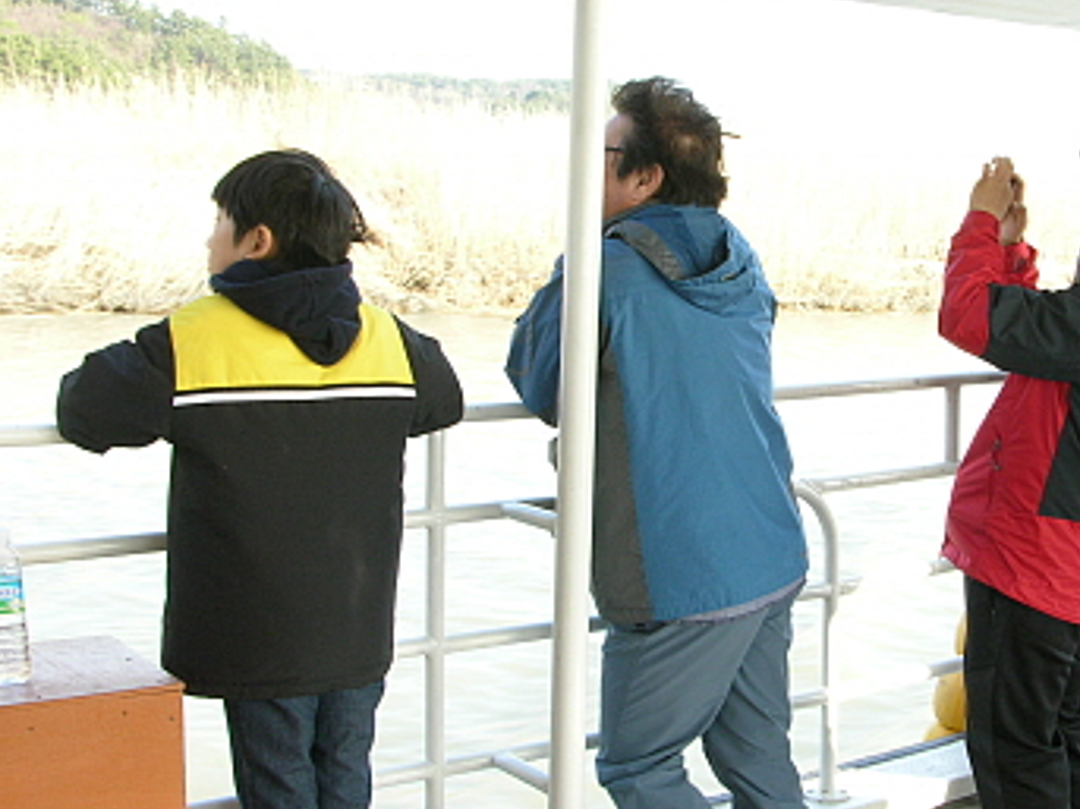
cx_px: 749
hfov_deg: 37.0
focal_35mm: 51
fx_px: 1591
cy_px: 392
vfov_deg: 28.5
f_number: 8
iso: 100
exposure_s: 1/30.3
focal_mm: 8.9
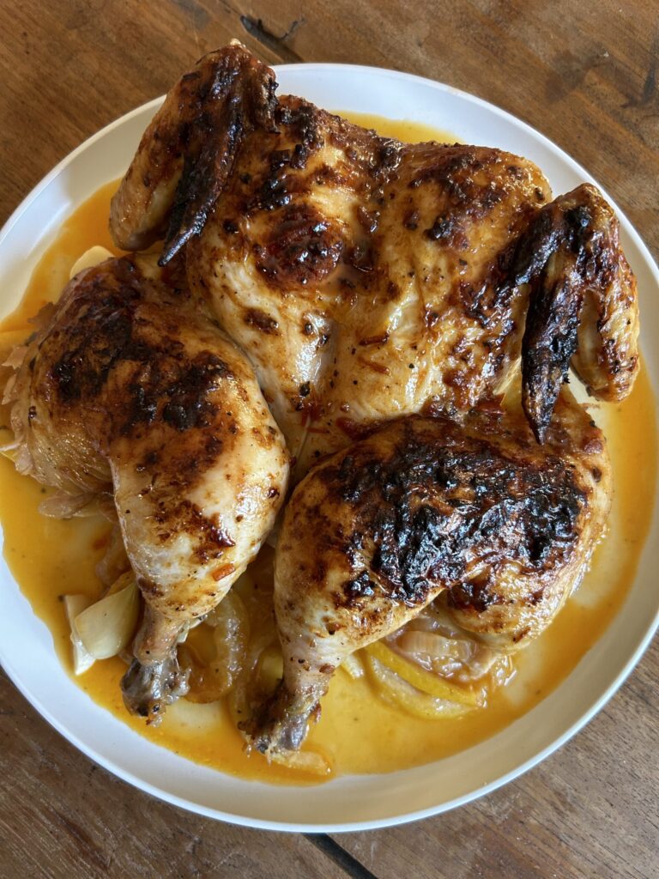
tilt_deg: -86.2
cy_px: 440
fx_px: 660
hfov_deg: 53.1
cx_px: 330
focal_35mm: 26
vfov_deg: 67.3
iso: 200
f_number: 1.5
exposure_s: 1/60
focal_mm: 5.7
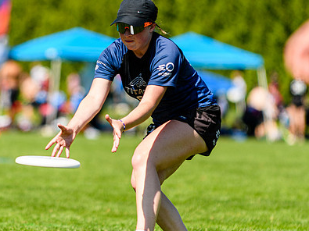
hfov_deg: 4.0
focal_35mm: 501
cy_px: 105
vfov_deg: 3.0
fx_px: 4471
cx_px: 76
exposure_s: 1/1250
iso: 100
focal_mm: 200
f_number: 3.2
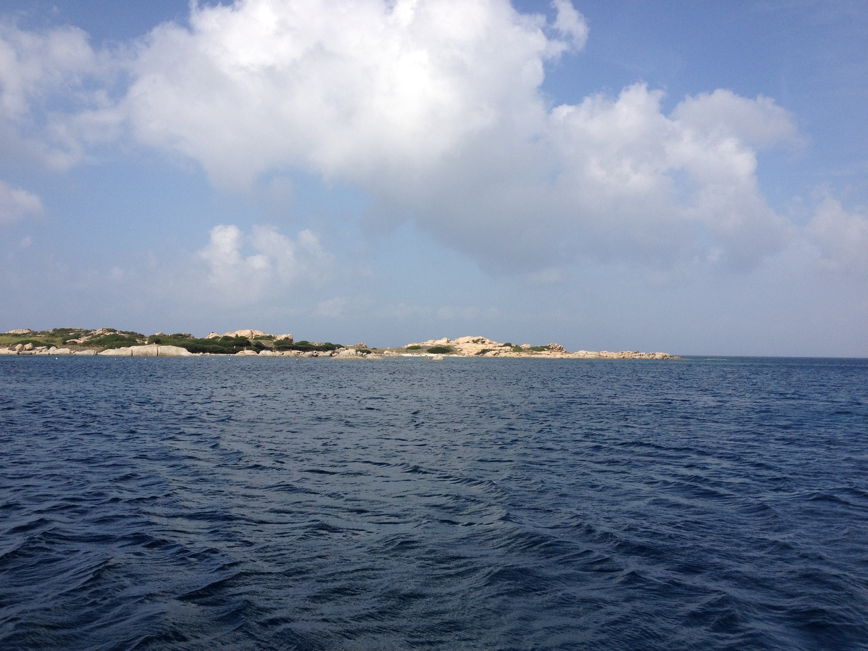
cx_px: 434
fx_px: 878
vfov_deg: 40.7
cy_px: 326
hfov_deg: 52.6
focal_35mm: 35
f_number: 2.4
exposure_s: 1/2404
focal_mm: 4.28
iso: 64
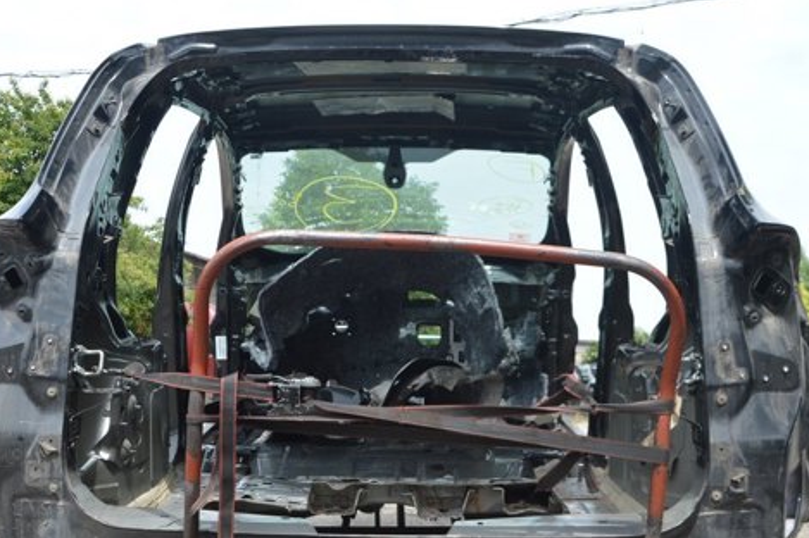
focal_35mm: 45
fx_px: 1011
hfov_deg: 43.5
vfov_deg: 29.7
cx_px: 343
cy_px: 332
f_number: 7.1
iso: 100
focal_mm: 22
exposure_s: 1/200
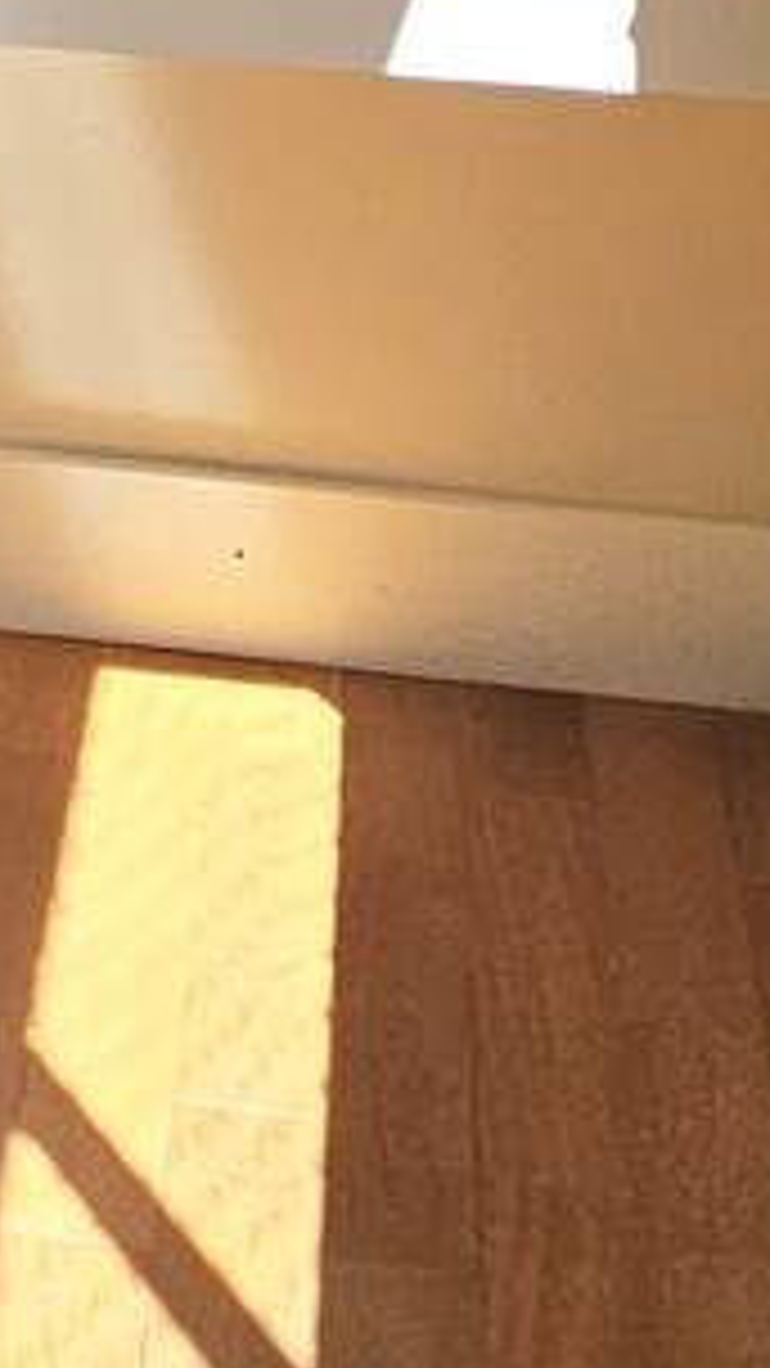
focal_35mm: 67
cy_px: -945
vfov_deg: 22.3
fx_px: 2432
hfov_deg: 17.3
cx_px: -117
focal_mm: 2.2
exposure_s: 1/500
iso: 50
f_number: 2.2
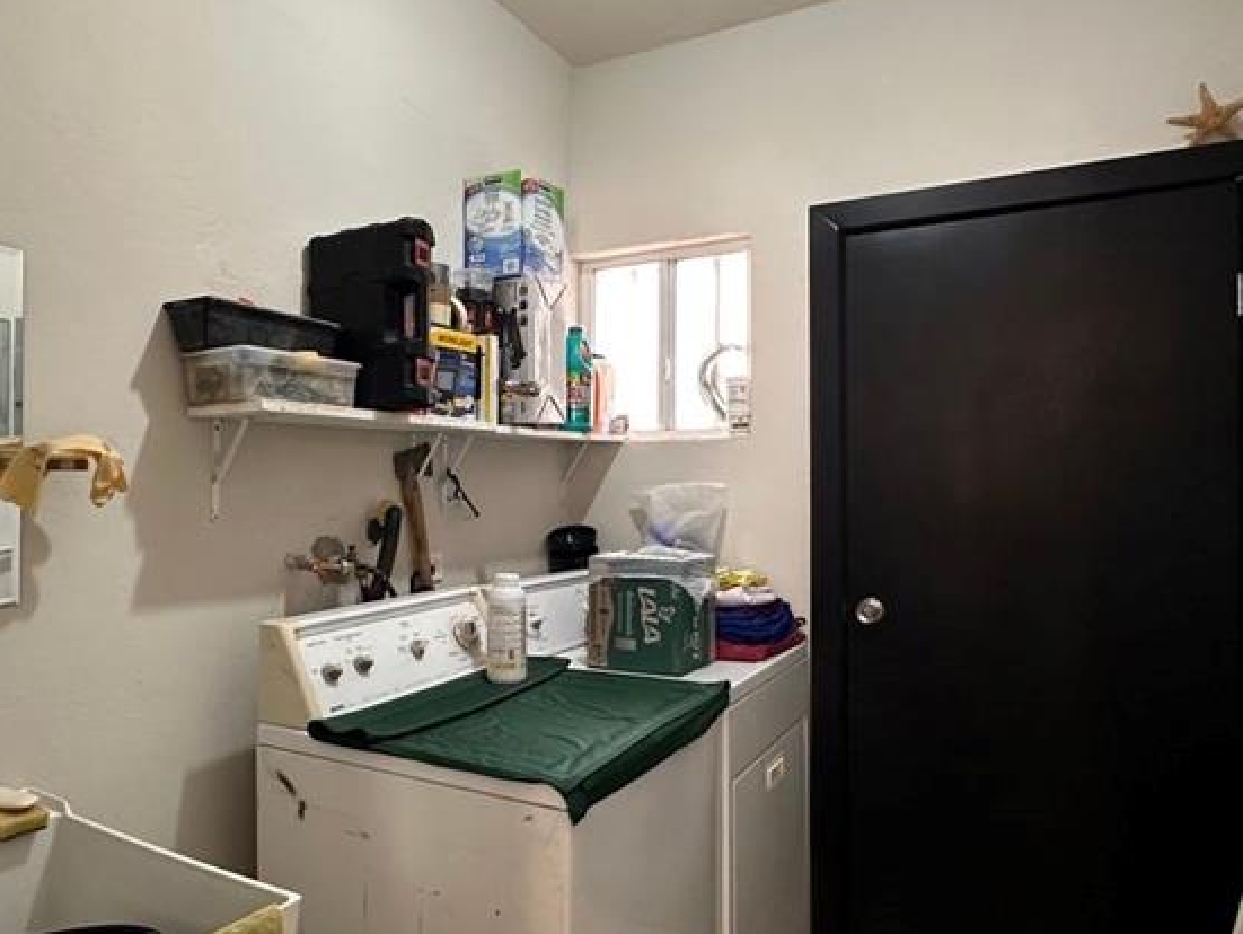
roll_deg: +0.0
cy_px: 485
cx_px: 485
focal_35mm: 26
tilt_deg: -0.3
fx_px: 934
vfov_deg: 53.1
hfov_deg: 66.5
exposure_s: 1/60
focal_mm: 2.22
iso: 400
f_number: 2.2
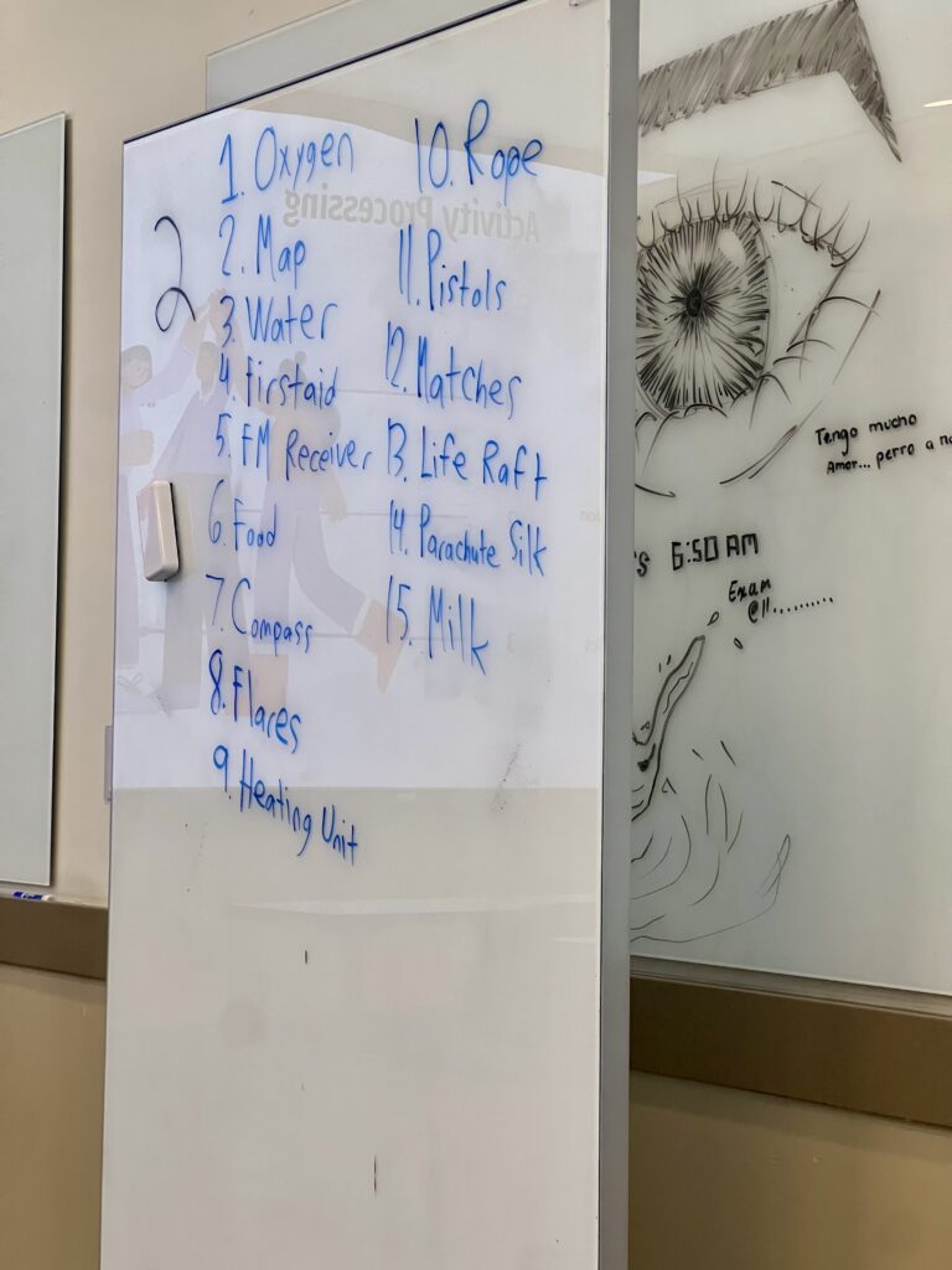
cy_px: 635
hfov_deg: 19.1
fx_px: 2824
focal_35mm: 77
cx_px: 476
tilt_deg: +2.5
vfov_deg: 25.3
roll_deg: -0.3
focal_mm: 9
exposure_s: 1/60
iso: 250
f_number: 2.8
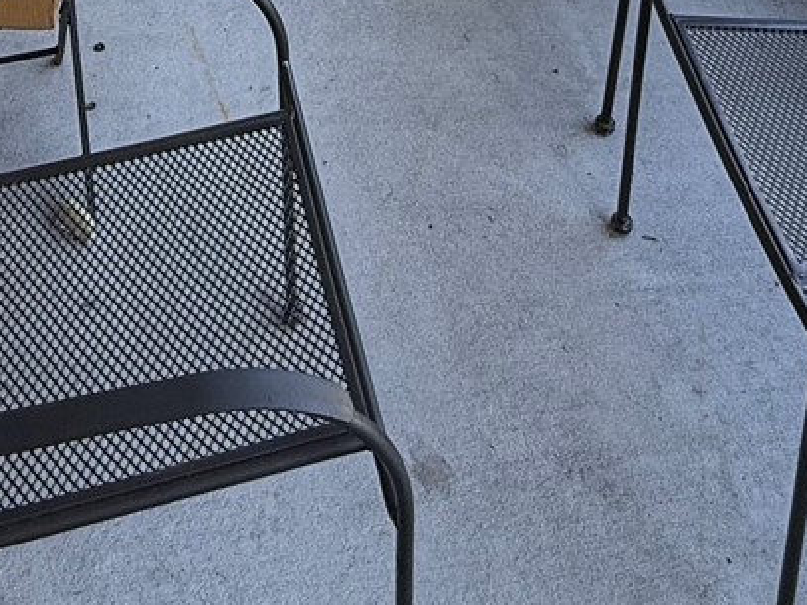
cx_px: 309
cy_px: -547
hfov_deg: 34.8
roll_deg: +0.1
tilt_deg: -15.9
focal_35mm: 55
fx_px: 1282
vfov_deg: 18.8
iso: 64
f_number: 2.2
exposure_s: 1/182
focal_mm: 2.22
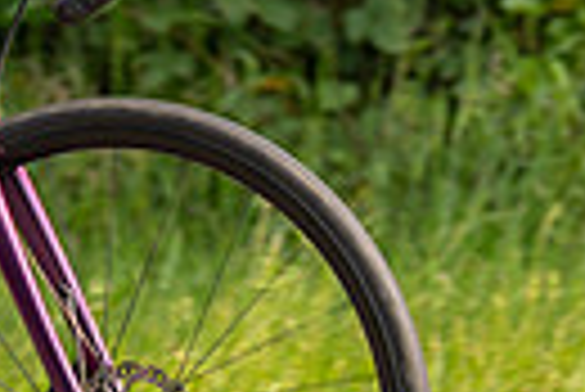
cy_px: -50
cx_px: -308
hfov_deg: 1.6
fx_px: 21327
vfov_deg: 1.1
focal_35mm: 1311
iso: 250
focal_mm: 191
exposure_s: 1/1000
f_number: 3.2
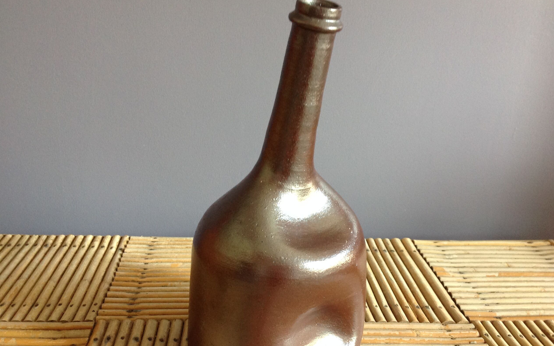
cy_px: 199
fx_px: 574
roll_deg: -3.0
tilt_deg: -18.6
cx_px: 277
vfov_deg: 33.5
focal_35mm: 38
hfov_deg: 51.5
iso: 125
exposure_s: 1/15
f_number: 2.4
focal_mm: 4.28
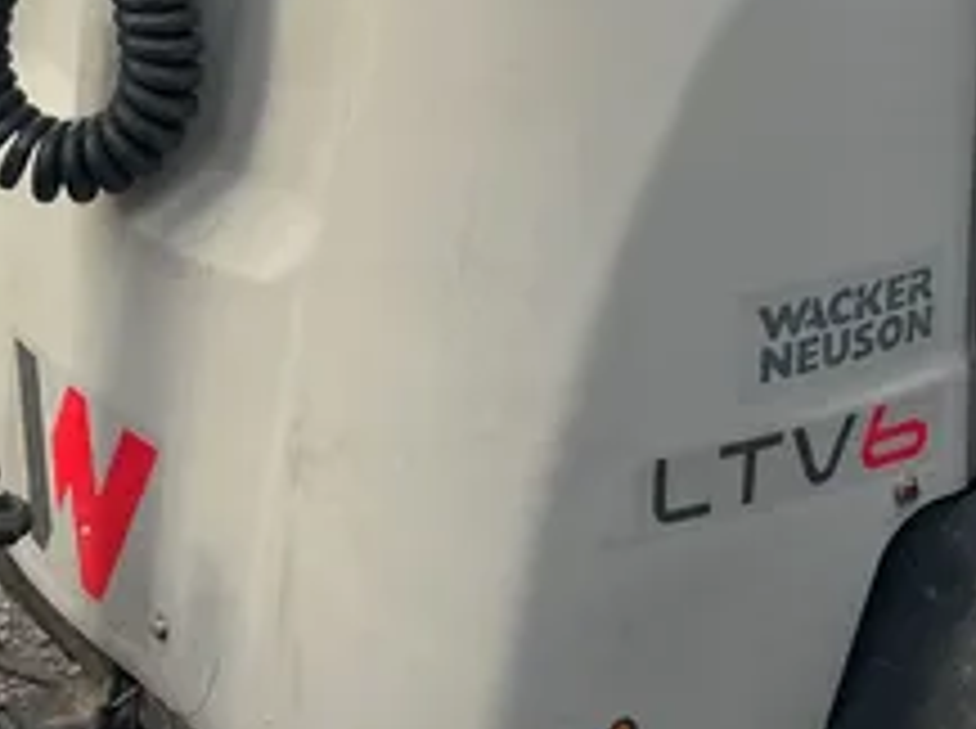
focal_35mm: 88
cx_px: 607
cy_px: -340
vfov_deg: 15.5
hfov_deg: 22.2
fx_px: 2477
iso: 50
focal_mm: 5.1
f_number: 1.6
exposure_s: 1/928
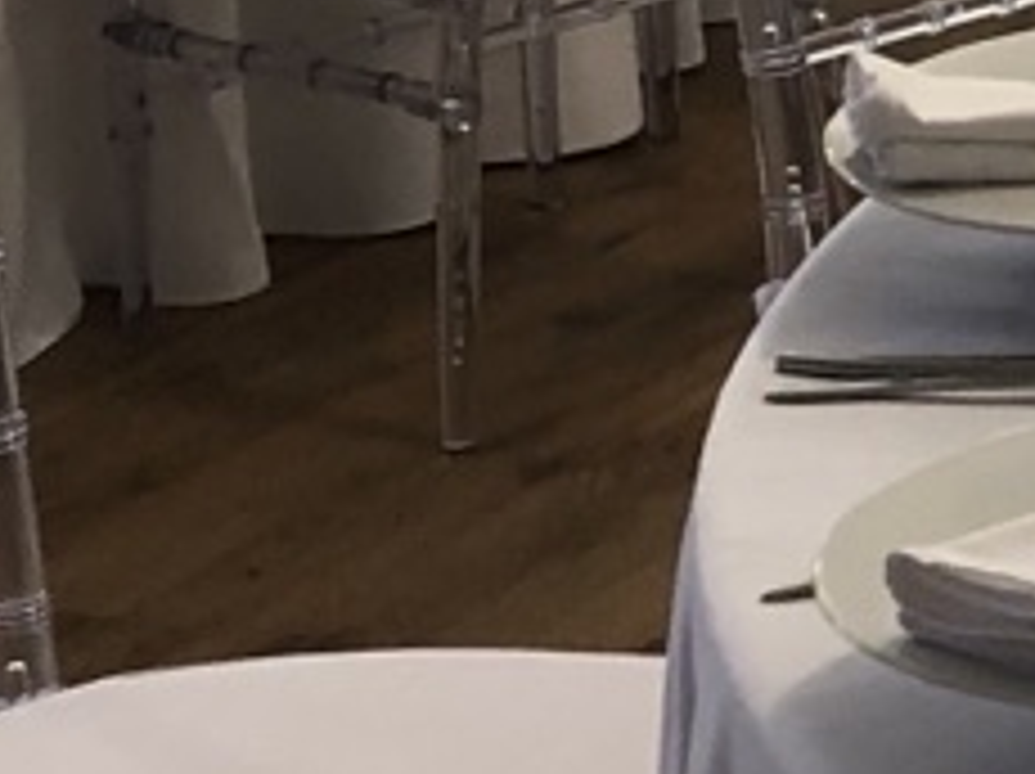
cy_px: -567
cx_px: 2228
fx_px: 5824
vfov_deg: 7.4
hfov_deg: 9.4
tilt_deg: -11.8
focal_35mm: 195
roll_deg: +1.4
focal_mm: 3.99
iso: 40
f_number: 1.8
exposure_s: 1/20
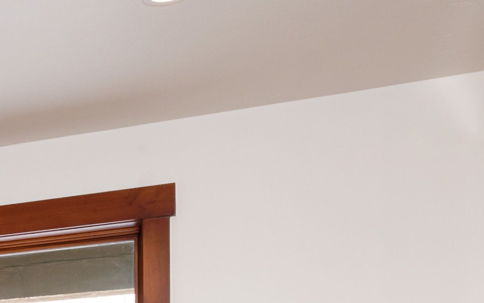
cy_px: 539
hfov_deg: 18.8
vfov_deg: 13.5
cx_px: -367
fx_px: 1147
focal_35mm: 87
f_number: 8
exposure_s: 1/50
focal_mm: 17
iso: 500
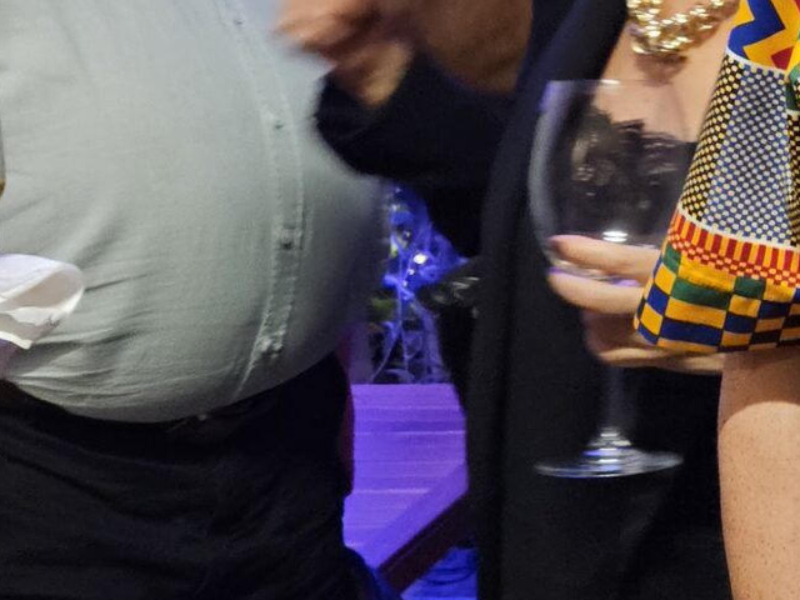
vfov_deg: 15.7
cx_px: 1295
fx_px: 2126
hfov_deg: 18.2
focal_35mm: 92
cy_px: -21
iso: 640
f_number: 1.8
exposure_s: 1/24
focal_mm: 5.4
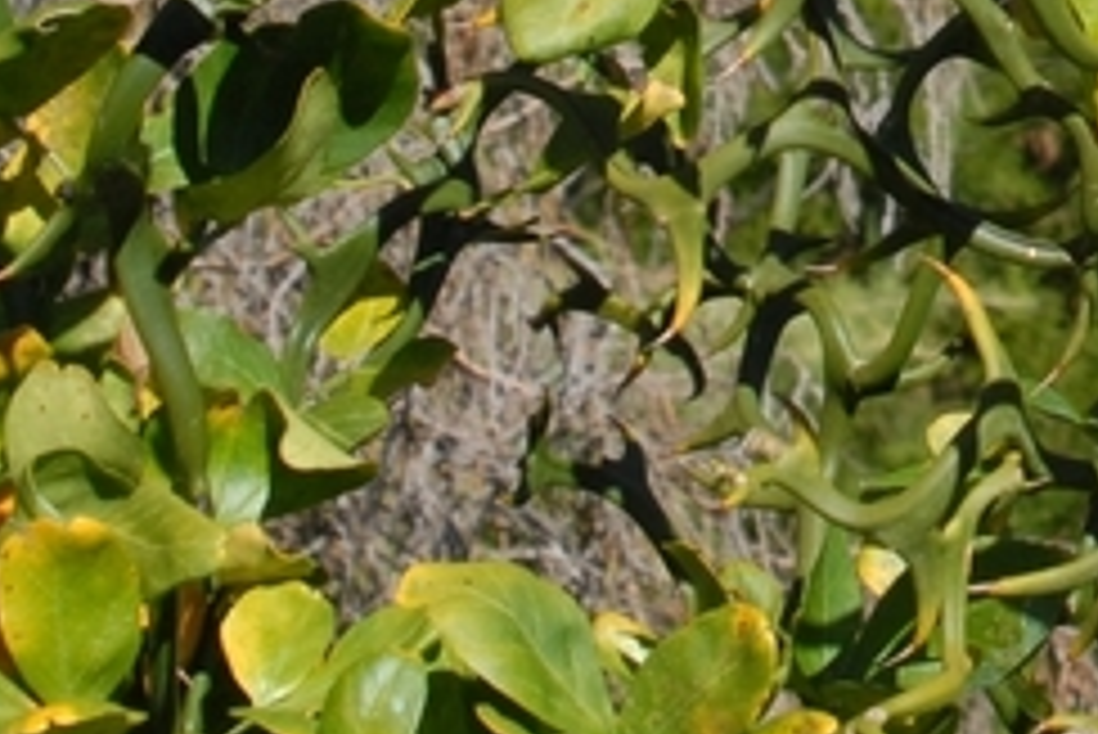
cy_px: -439
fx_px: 5371
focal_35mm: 176
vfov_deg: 7.6
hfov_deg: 11.4
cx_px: 1449
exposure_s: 1/350
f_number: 10
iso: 400
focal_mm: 28
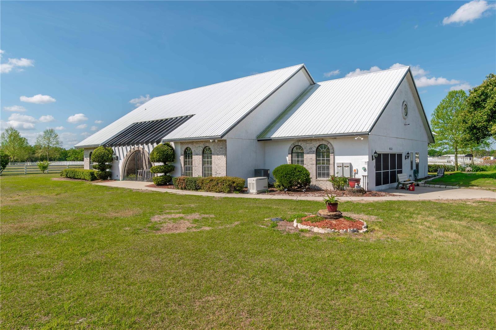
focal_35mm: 22
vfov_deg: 56.1
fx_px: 310
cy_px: 165
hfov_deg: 77.3
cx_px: 248
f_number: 9
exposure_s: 1/400
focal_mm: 15
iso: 100
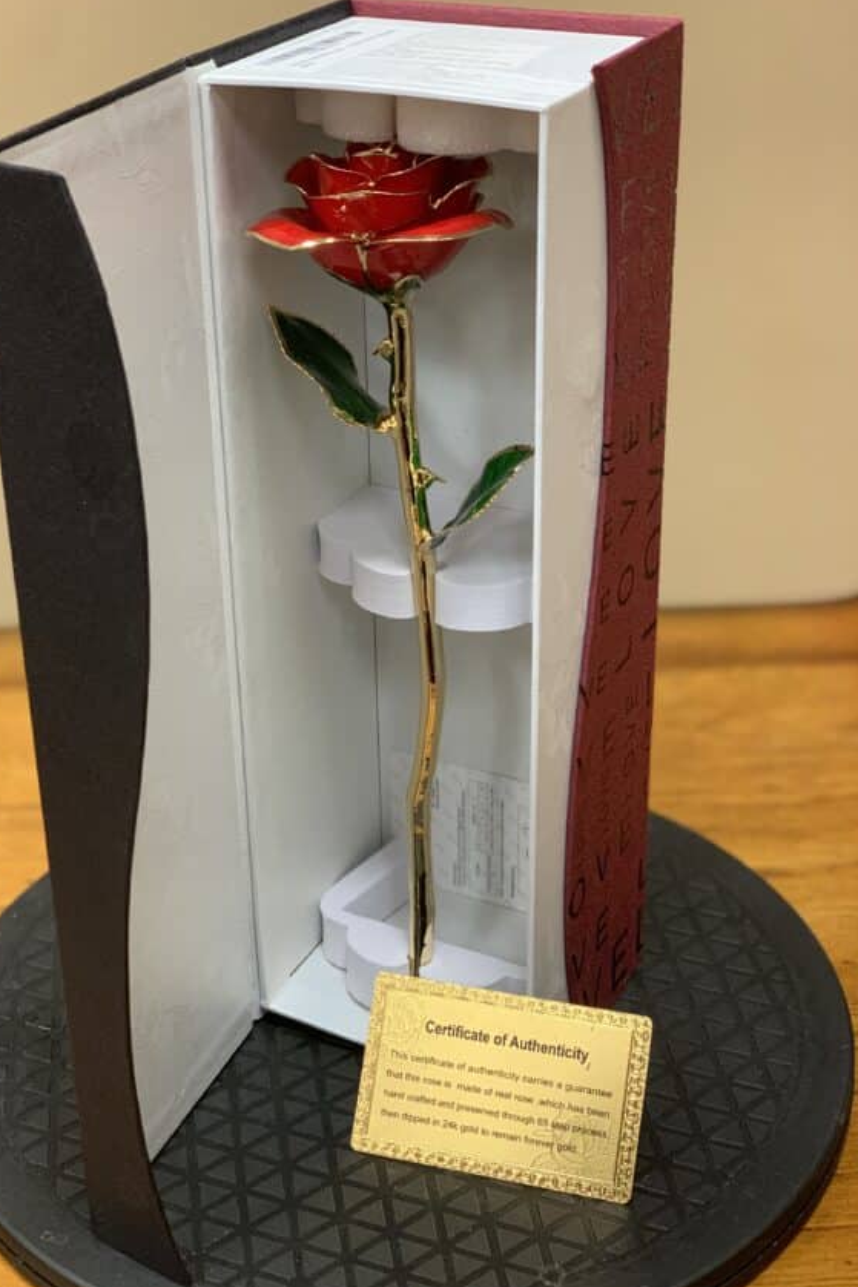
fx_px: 1967
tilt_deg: -28.0
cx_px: 370
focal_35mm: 55
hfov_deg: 24.6
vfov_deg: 36.3
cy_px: 639
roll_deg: +1.8
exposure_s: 1/60
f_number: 2.4
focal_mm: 6
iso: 250
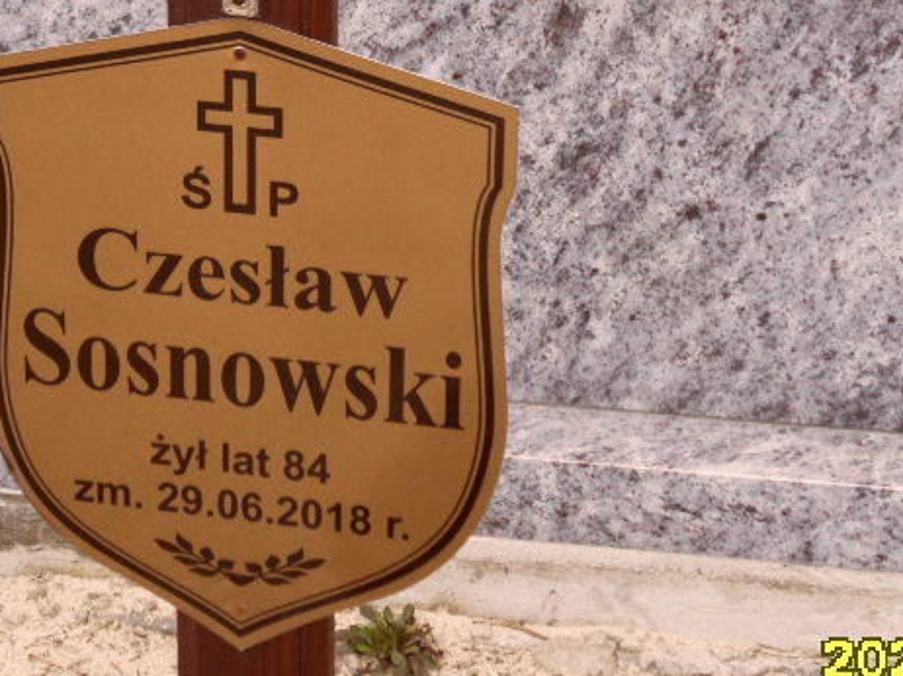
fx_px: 3468
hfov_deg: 14.8
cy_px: 53
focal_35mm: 133
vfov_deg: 11.1
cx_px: 221
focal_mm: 10.3
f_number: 4
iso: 80
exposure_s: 1/125
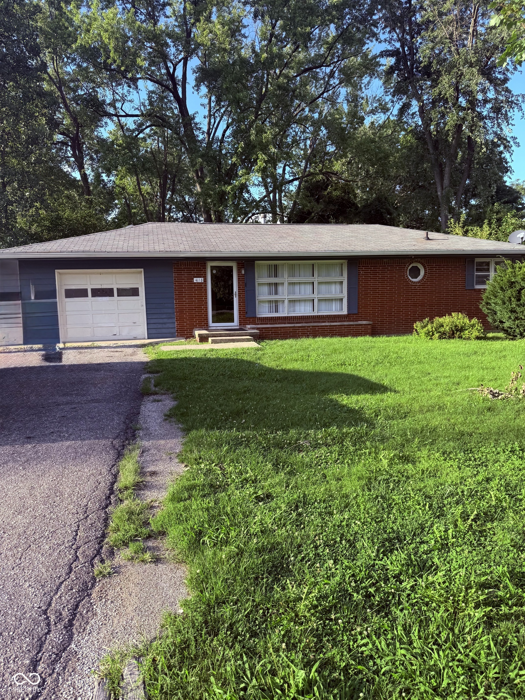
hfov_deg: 56.8
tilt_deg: -6.9
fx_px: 485
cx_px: 262
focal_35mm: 24
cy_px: 350
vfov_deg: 71.6
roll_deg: +1.6
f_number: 1.78
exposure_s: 1/1046
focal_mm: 6.76
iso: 80
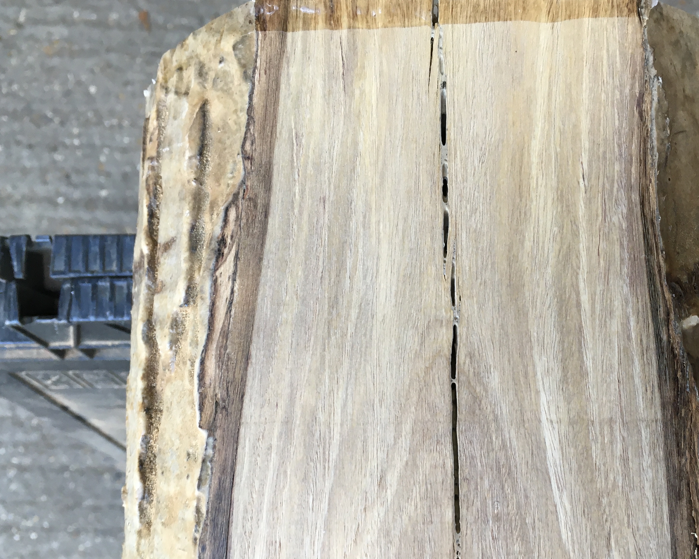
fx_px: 807
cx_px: 441
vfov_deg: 38.0
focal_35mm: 39
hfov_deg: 46.4
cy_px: 341
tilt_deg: -83.6
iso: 32
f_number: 2.2
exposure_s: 1/33
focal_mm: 4.15
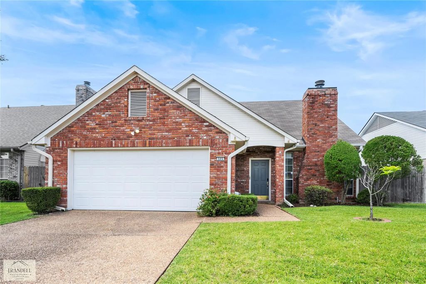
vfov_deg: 70.5
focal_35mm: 17
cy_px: 142
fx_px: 201
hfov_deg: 93.3
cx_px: 213
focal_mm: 17
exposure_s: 1/25
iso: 100
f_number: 10
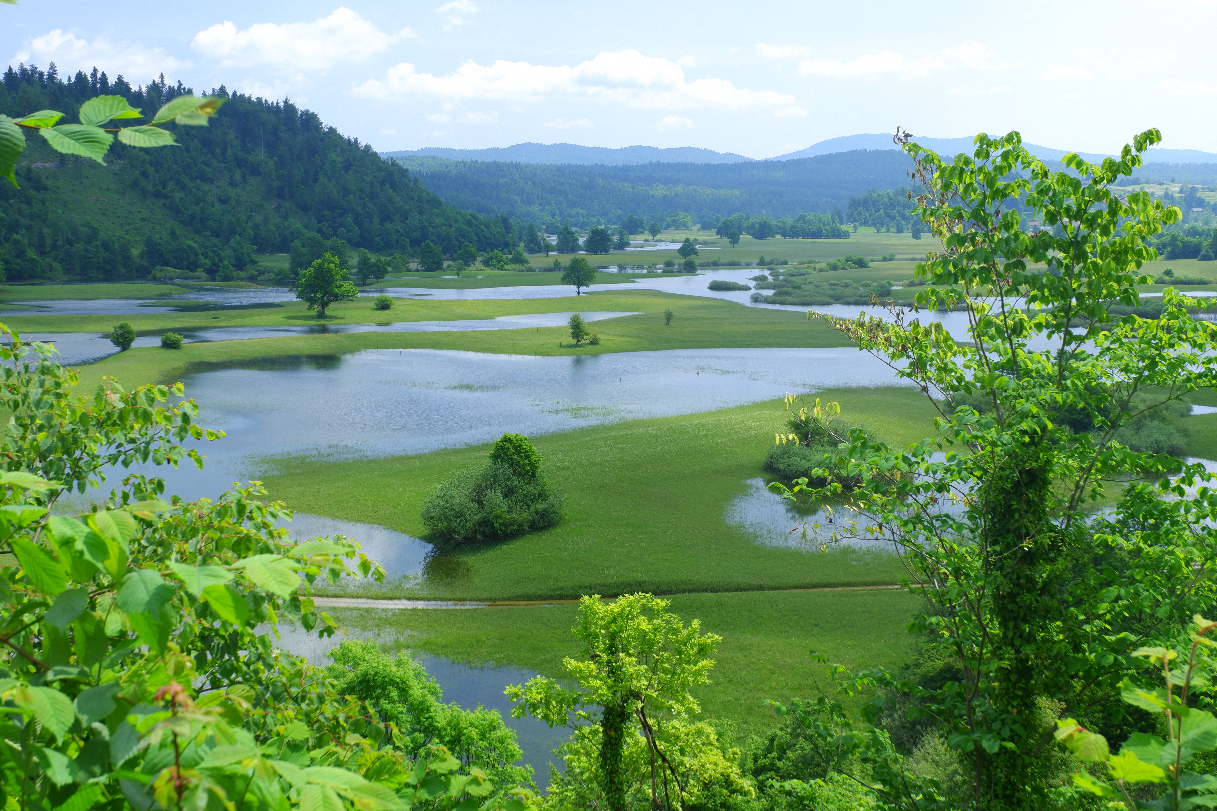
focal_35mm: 44
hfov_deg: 44.5
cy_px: 406
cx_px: 608
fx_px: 1487
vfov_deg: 30.5
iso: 200
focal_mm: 29.5
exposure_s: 1/45
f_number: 11
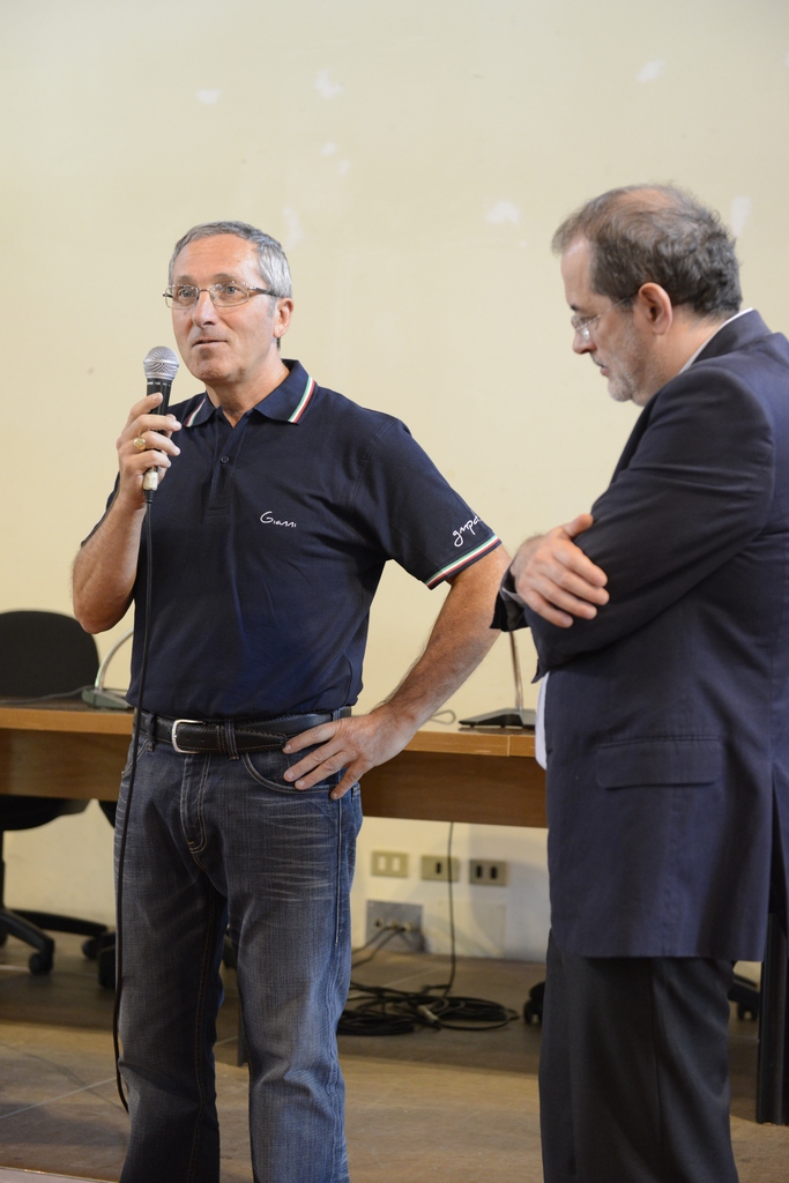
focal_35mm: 70
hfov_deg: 19.5
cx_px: 394
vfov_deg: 28.8
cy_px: 592
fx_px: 2300
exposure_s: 1/100
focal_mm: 70
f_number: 4
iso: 3200
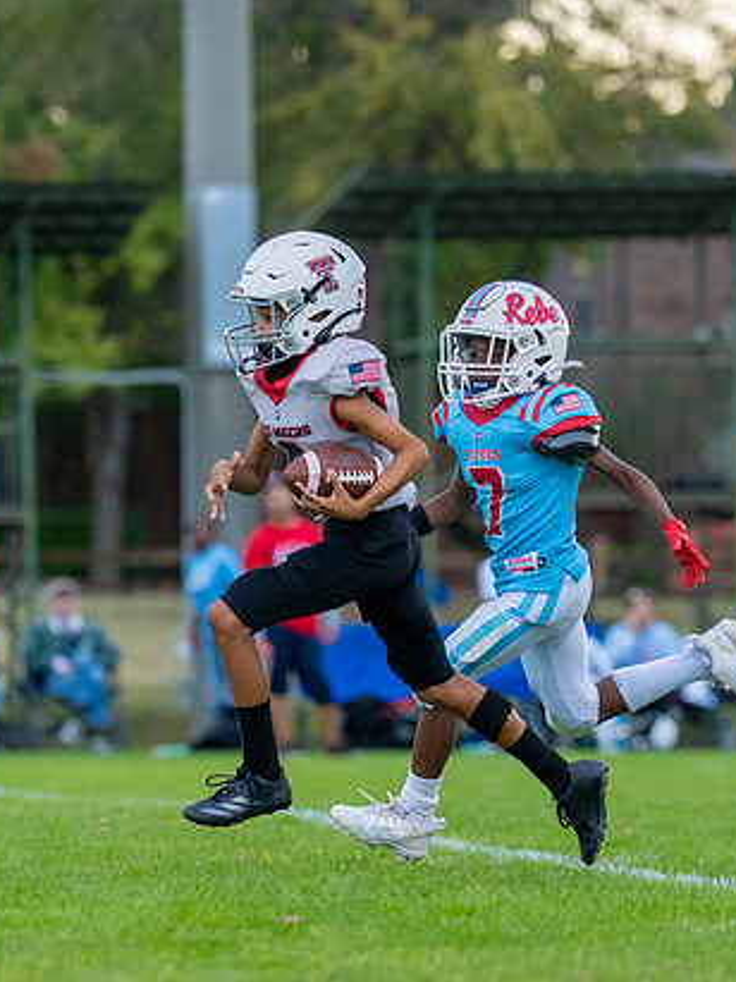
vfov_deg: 6.9
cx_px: 330
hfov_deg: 5.1
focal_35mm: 289
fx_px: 8197
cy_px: 459
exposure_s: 1/1250
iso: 1600
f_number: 2.8
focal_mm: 144
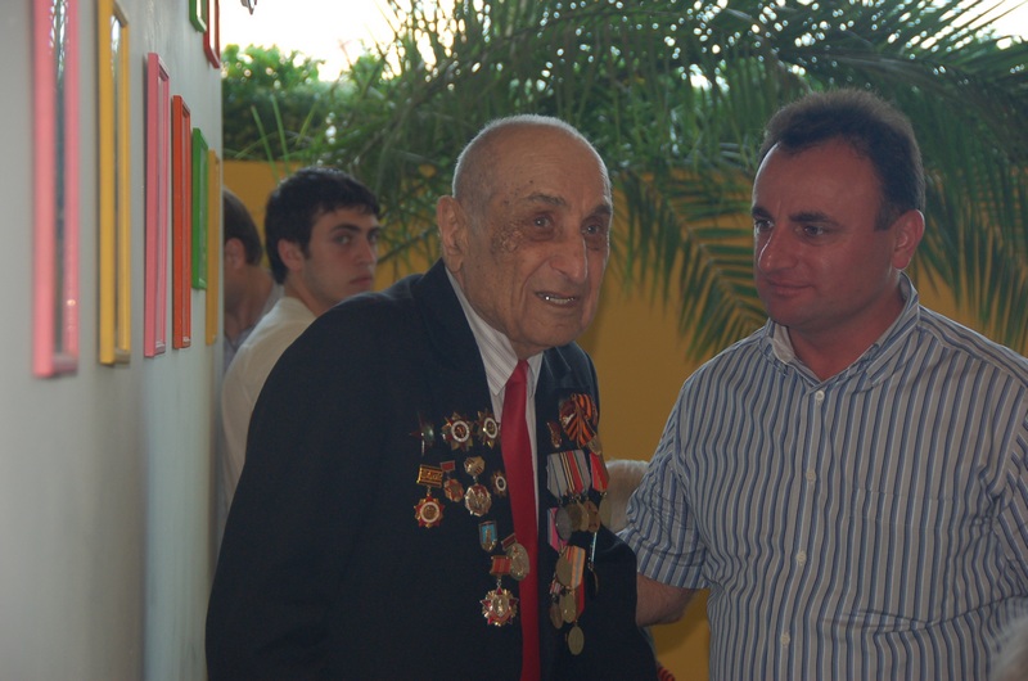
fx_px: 3206
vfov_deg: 12.1
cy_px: 340
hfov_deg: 18.2
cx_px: 514
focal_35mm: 112
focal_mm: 75
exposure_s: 1/60
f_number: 5.3
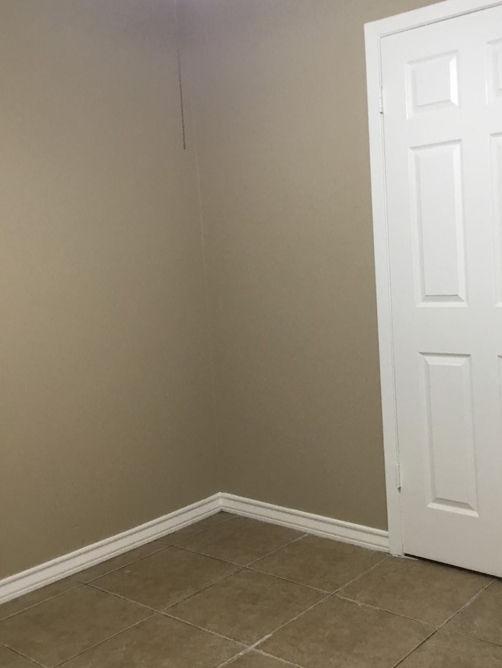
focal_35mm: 38
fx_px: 734
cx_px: 303
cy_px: 309
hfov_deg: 37.6
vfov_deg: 48.9
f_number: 2.4
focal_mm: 3.3
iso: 80
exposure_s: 1/30
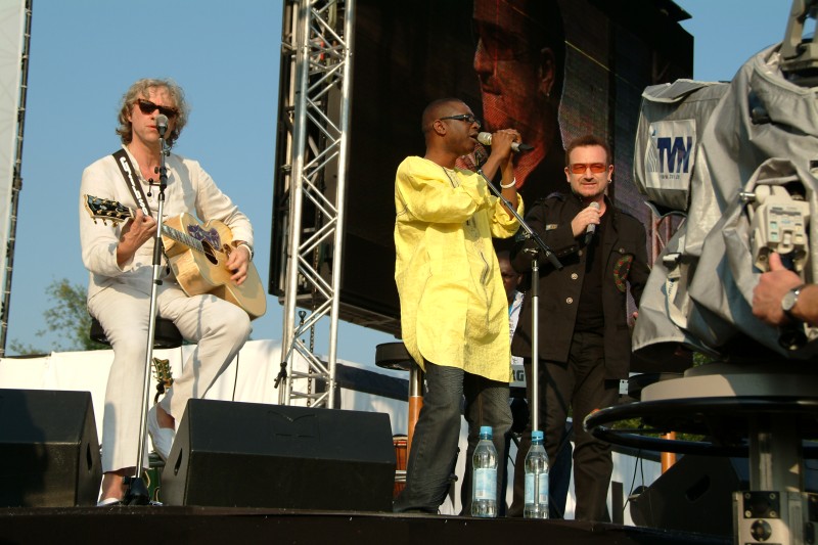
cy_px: 272
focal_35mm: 64
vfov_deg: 21.1
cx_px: 409
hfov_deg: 31.2
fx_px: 1465
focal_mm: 43
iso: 200
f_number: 8
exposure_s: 1/500
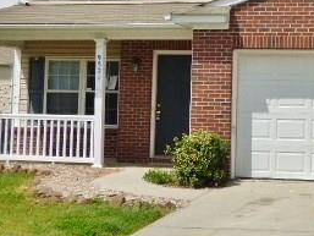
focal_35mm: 92
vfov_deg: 16.0
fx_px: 835
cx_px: 290
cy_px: 50
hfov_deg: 20.8
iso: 100
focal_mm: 6.47
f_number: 3.5
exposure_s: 1/2000
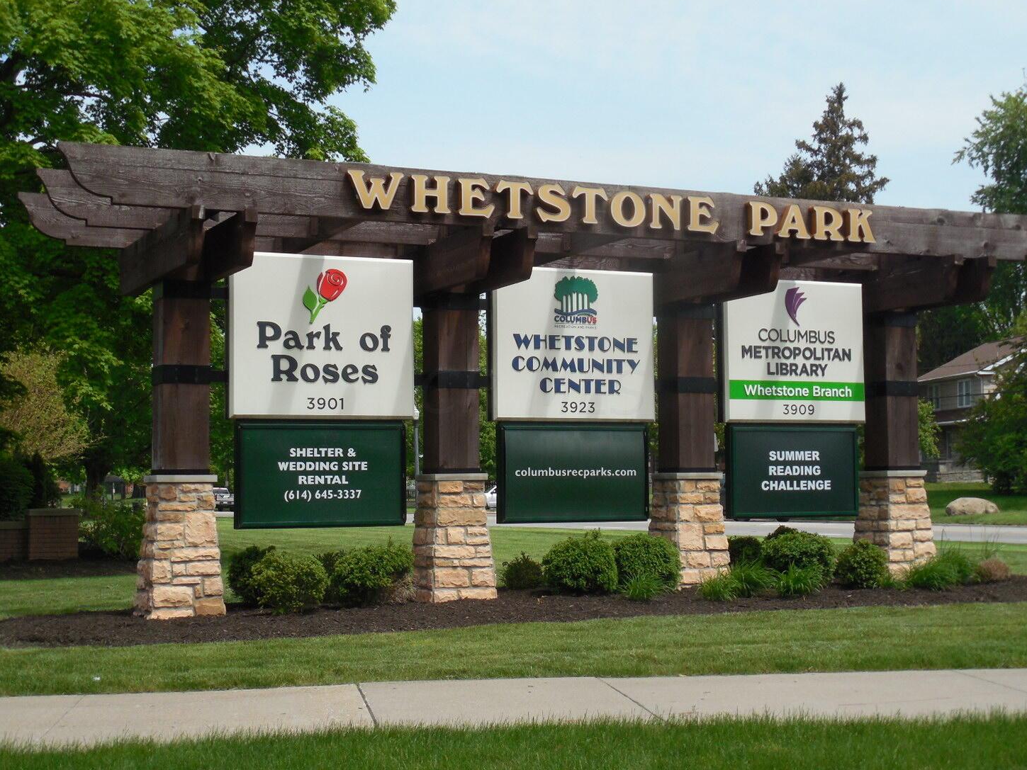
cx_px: 532
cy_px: 391
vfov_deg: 27.5
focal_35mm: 53
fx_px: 1573
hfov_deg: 36.2
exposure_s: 1/1000
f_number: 4
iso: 125
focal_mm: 8.7
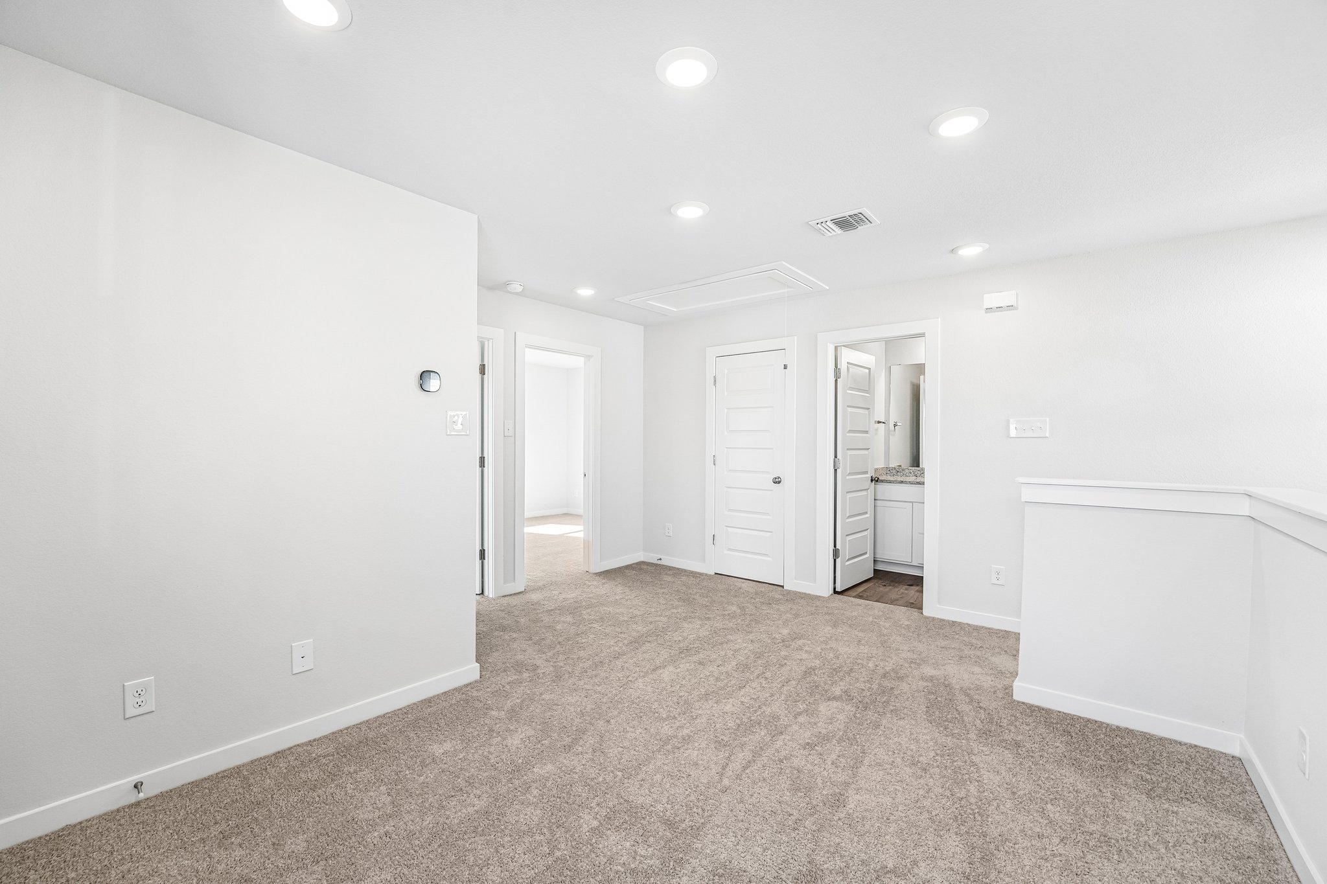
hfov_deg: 104.3
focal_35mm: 14
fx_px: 516
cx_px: 664
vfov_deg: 81.2
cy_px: 442
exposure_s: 1/60
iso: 400
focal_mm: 14
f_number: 8
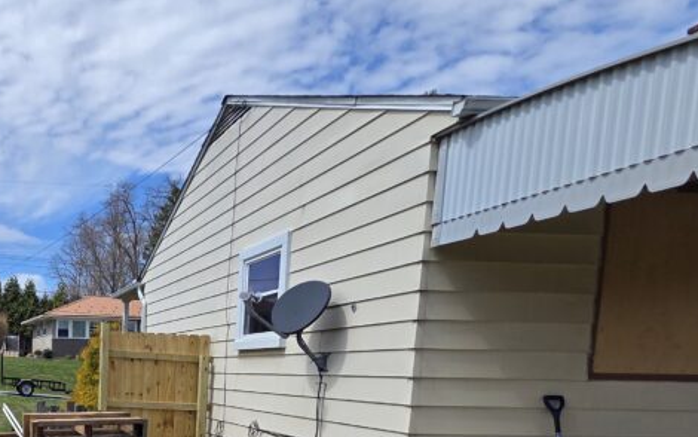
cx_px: 0
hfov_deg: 50.7
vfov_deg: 37.8
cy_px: 427
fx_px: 571
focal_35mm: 30
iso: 50
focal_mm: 2.2
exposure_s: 1/2621
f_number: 2.2
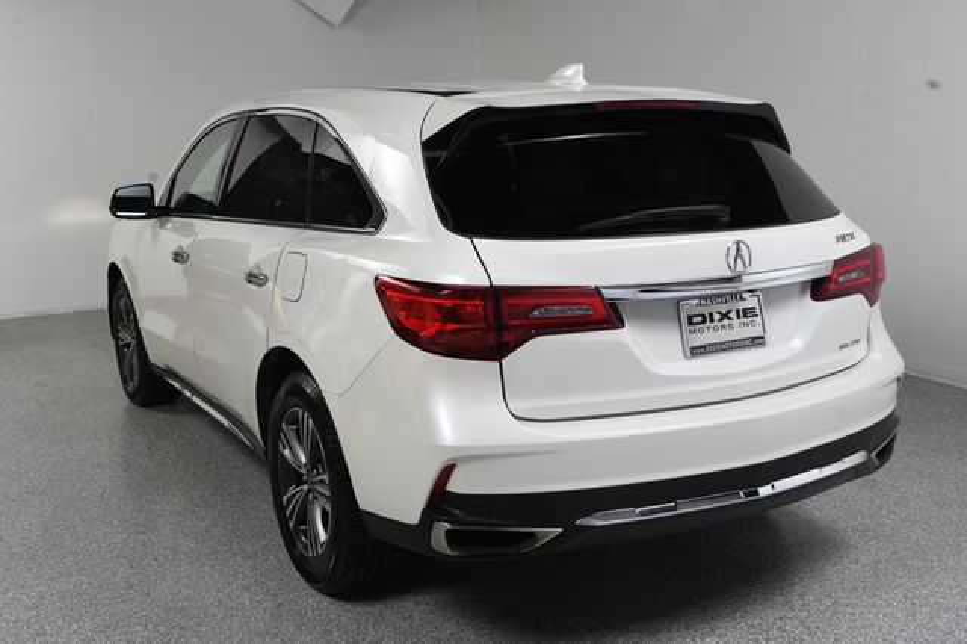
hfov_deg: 49.6
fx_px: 1047
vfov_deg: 34.2
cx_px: 484
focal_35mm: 39
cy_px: 322
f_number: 13
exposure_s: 1/160
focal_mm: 26
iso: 100
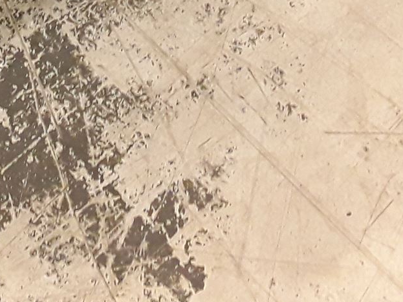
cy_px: -118
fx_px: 1071
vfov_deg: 15.1
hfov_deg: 20.4
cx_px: -34
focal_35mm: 92
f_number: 1.9
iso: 200
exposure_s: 1/50
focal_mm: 2.91
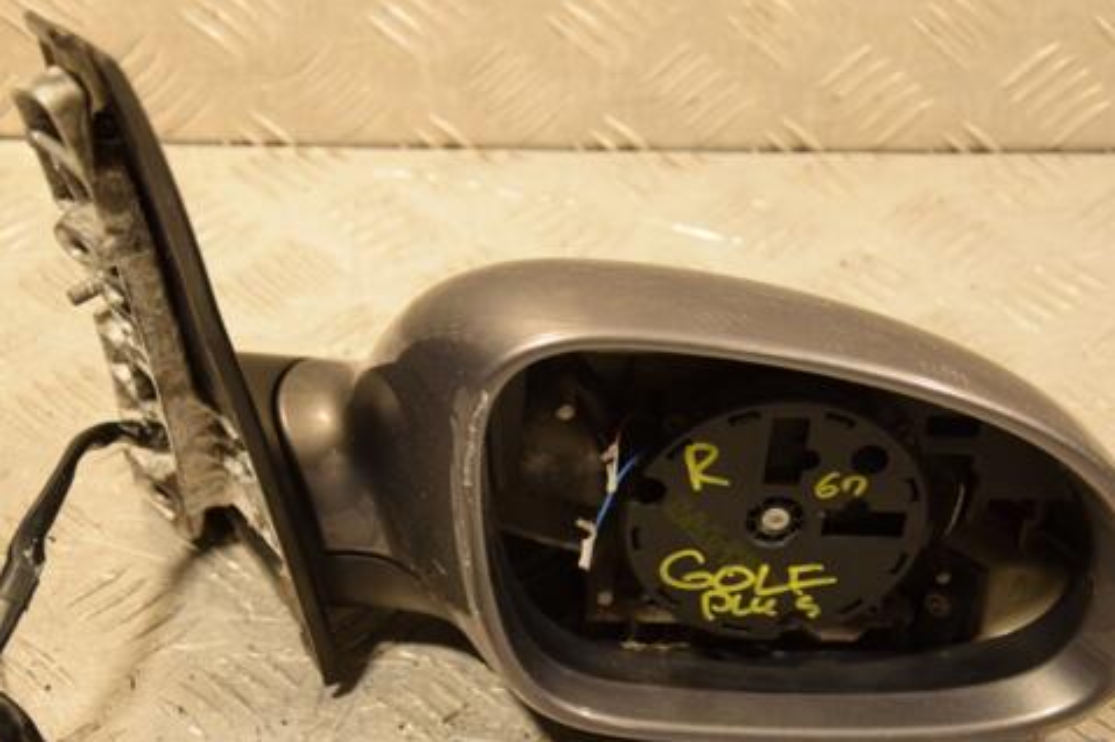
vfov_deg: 13.9
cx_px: 588
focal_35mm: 98
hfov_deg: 20.8
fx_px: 3033
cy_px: 464
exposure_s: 1/125
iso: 800
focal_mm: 52
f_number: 5.6
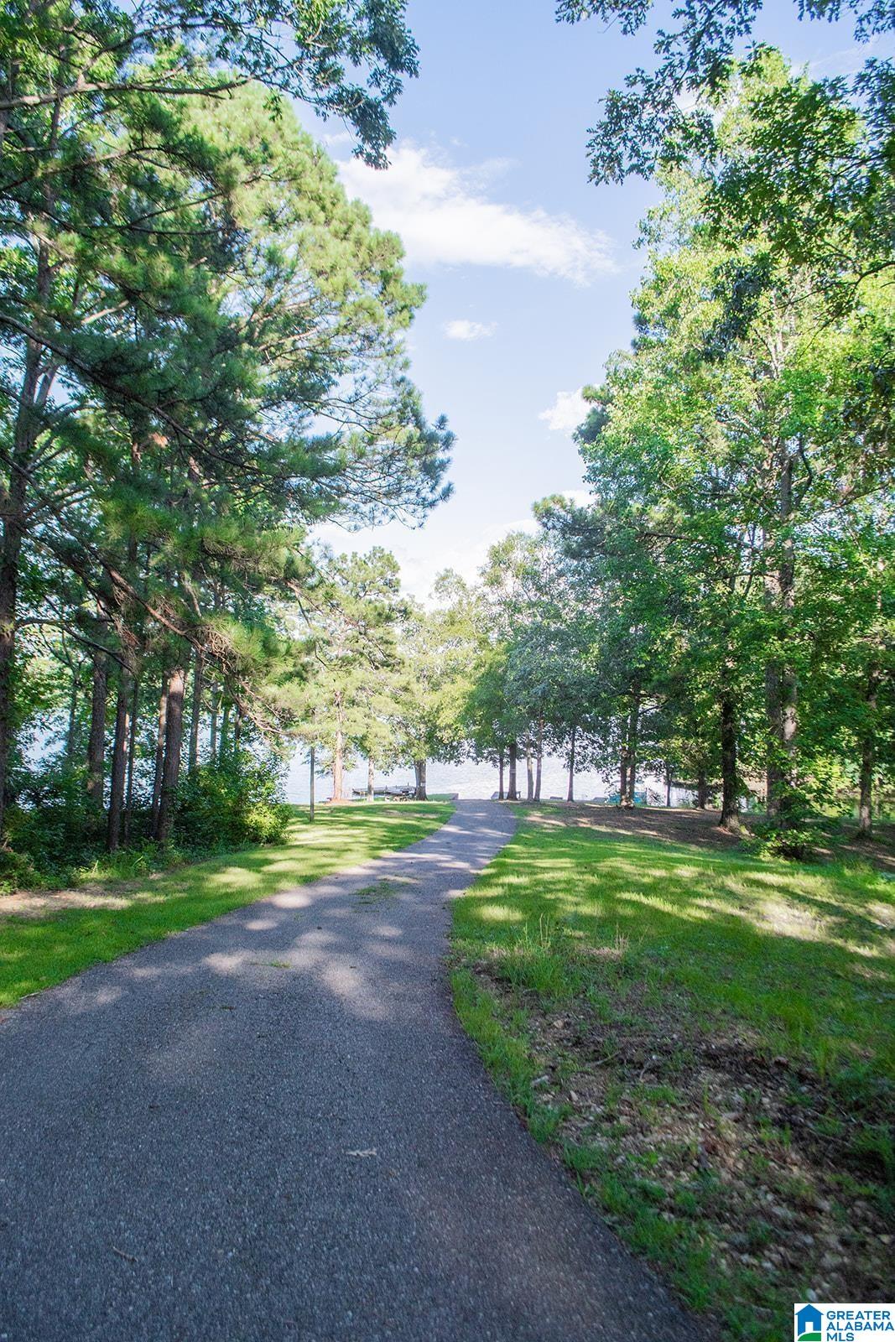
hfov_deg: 47.9
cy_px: 671
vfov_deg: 67.4
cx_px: 448
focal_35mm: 27
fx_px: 1007
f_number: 6.3
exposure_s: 1/1250
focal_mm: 18
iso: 200
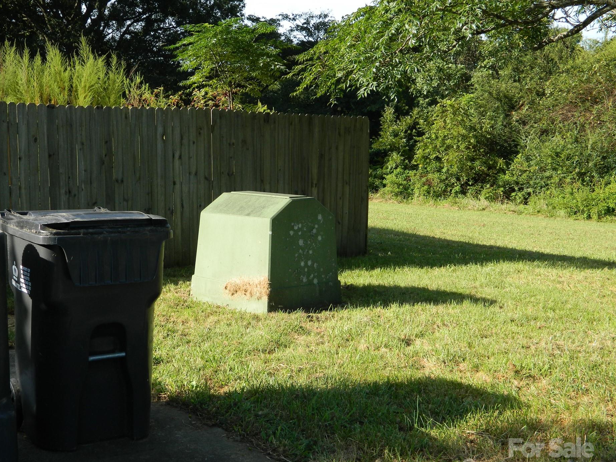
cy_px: 245
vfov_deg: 28.0
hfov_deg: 36.8
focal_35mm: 52
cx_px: 278
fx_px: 925
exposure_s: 1/400
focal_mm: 8.4
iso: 80
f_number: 3.6
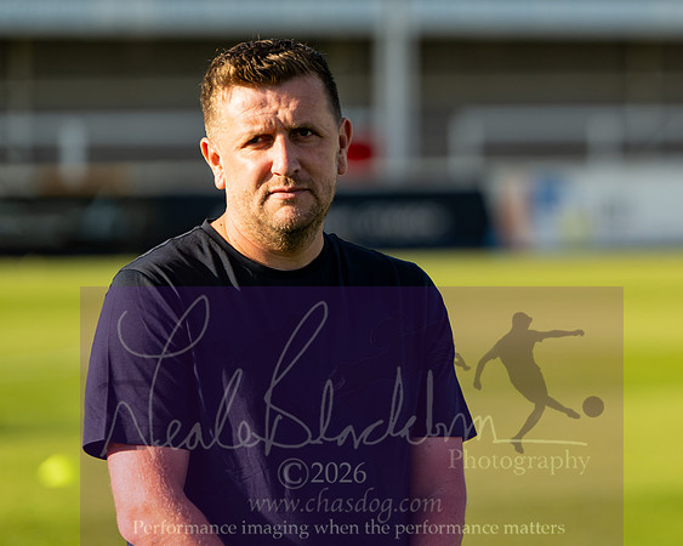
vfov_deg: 7.6
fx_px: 4130
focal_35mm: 204
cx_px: 586
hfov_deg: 9.4
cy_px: 156
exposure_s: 1/10000
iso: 280
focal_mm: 85
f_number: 1.4
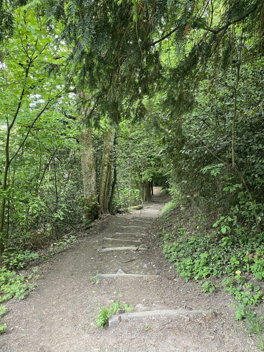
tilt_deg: -11.0
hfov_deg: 53.1
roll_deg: -4.6
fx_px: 264
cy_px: 176
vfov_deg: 67.3
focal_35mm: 26
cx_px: 132
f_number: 1.8
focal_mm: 4.25
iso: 160
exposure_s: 1/60
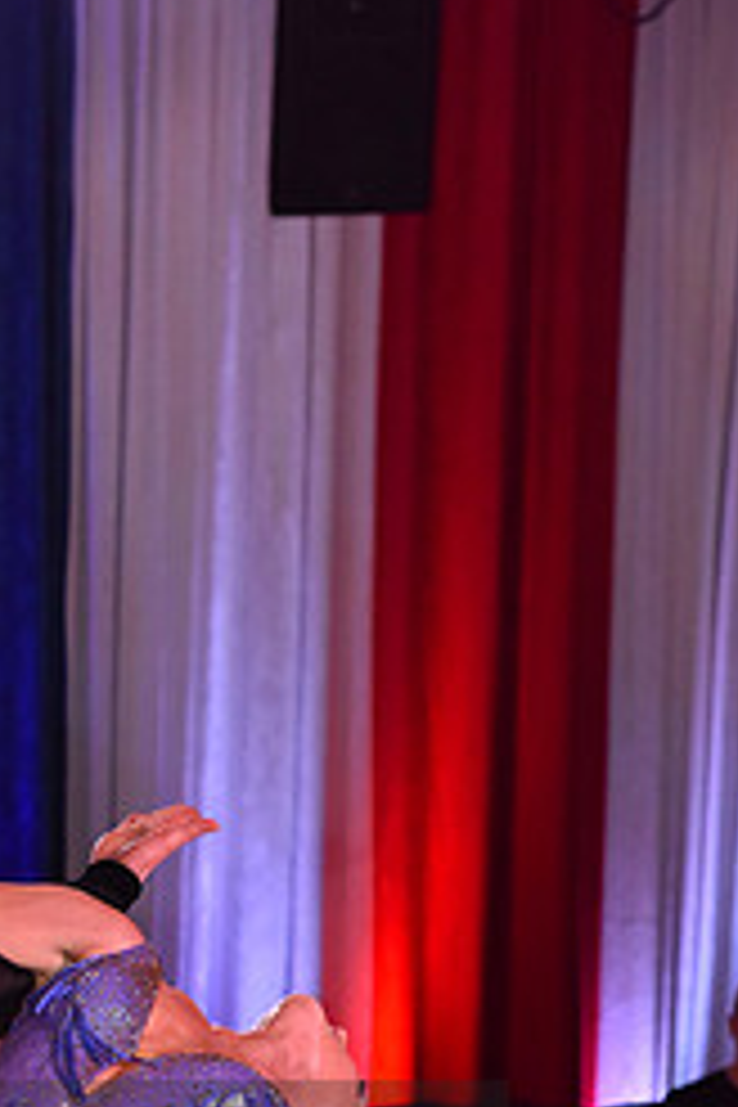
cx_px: -110
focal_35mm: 224
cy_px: 1233
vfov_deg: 9.1
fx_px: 6887
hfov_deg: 6.1
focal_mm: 95
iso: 2500
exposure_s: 1/320
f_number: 6.3
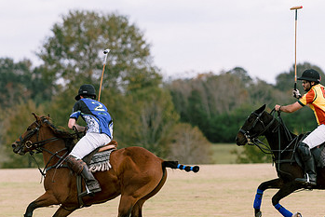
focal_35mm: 299
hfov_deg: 6.9
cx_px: 194
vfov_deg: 4.6
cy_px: 164
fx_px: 2700
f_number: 3.5
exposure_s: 1/2000
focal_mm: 180
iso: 200
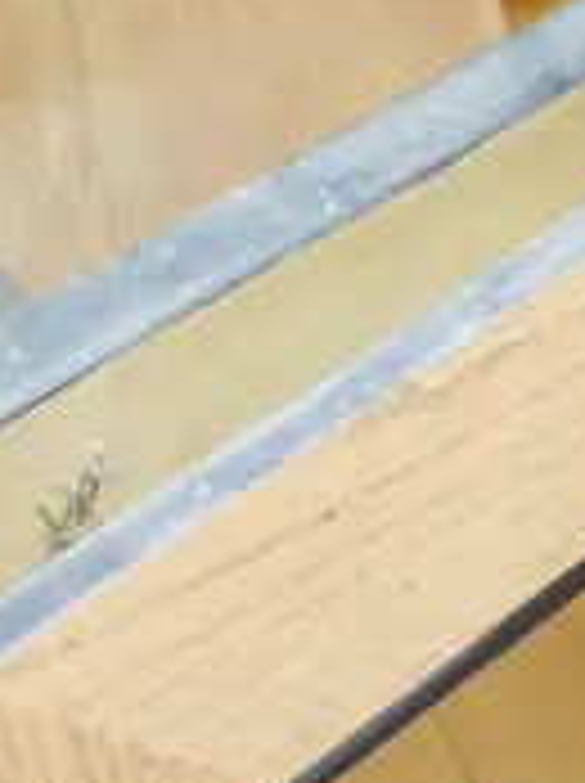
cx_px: 574
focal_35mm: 165
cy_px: -1346
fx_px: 3727
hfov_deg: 8.9
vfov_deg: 9.9
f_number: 3.5
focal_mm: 14
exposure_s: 1/60
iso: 1250
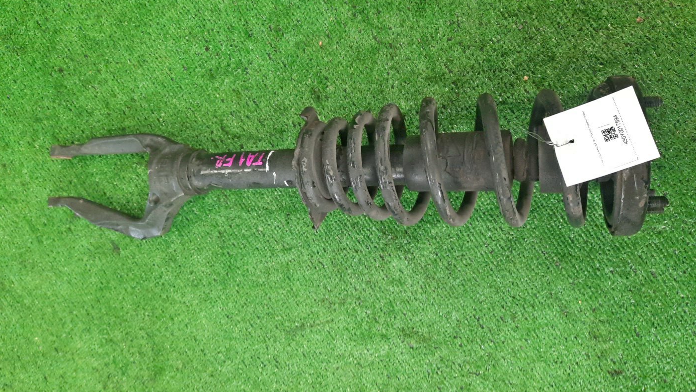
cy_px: 176
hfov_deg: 67.9
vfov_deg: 41.4
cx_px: 354
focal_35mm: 28
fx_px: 517
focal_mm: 4.6
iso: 357
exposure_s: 1/50
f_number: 2
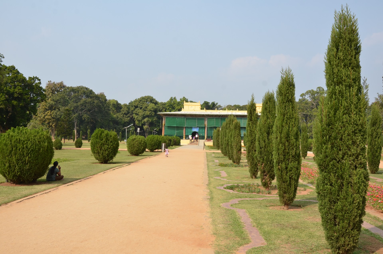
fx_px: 398
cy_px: 127
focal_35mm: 38
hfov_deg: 51.4
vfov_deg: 35.3
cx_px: 192
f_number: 10
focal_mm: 25
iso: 200
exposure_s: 1/320
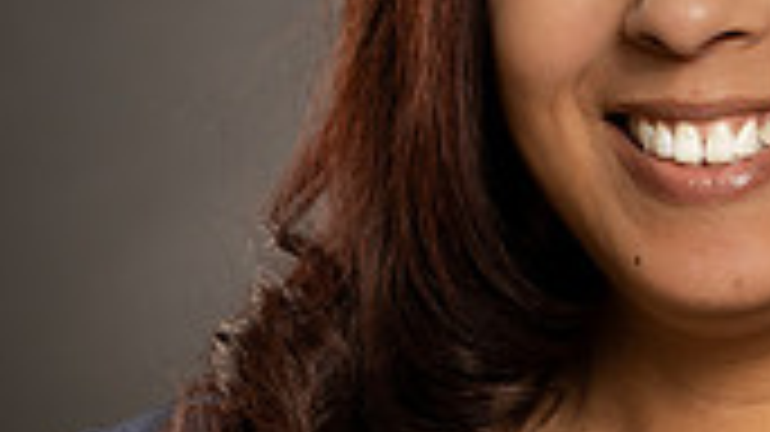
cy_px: 502
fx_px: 8204
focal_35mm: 402
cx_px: 702
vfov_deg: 3.0
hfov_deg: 5.4
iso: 250
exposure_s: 1/200
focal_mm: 90
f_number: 5.6
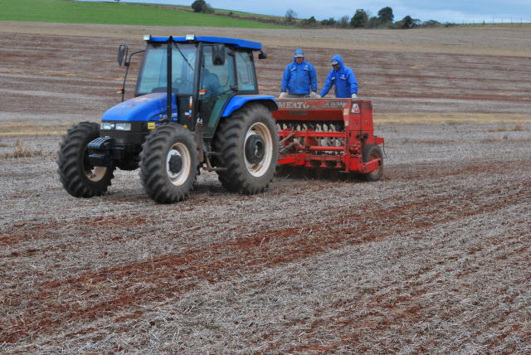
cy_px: 178
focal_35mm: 82
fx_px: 1218
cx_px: 266
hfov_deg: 24.6
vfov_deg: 16.6
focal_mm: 55
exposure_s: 1/80
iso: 200
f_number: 13
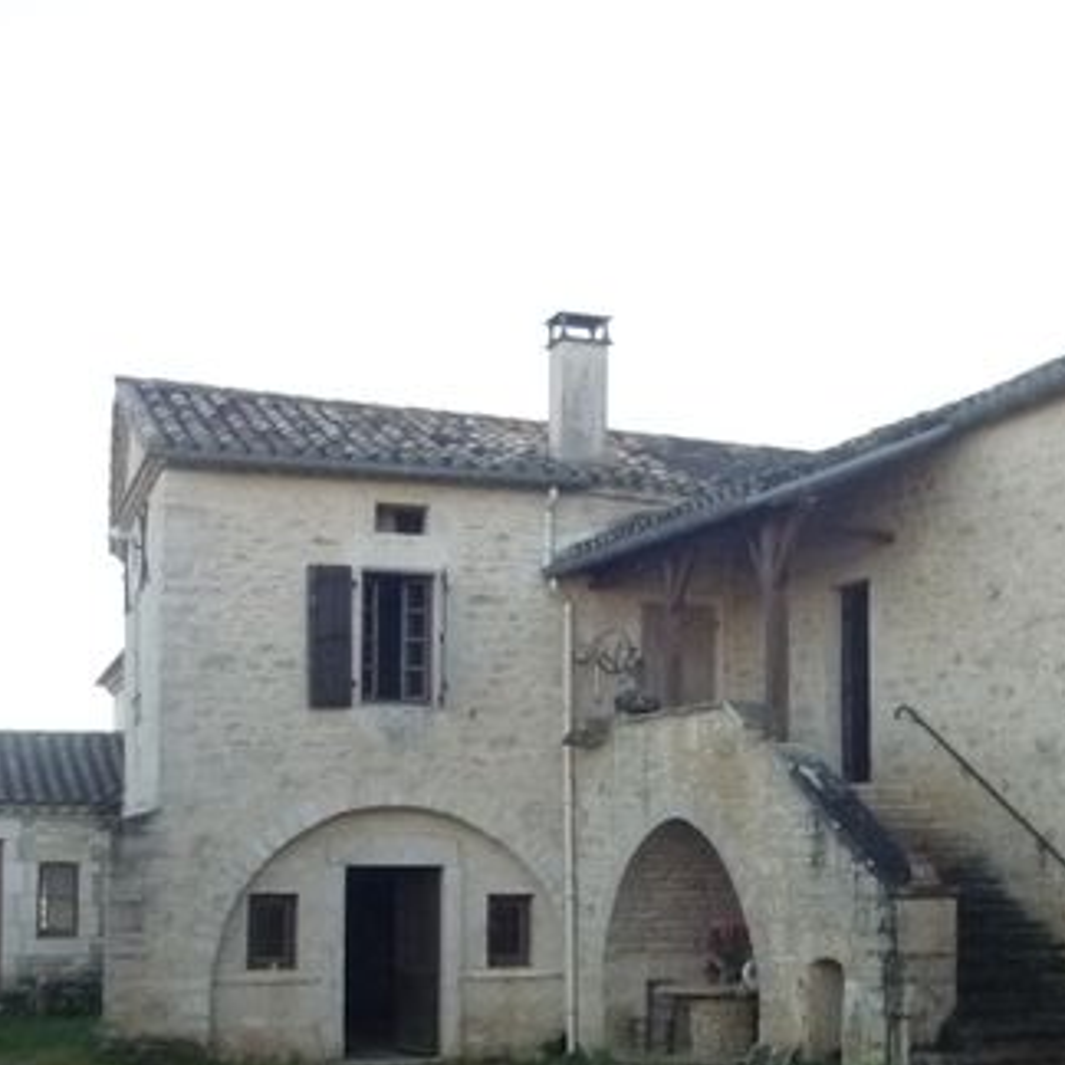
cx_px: 707
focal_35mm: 54
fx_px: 1880
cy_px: 703
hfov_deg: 31.4
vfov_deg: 31.4
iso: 400
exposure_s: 1/125
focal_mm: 5.5
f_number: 8
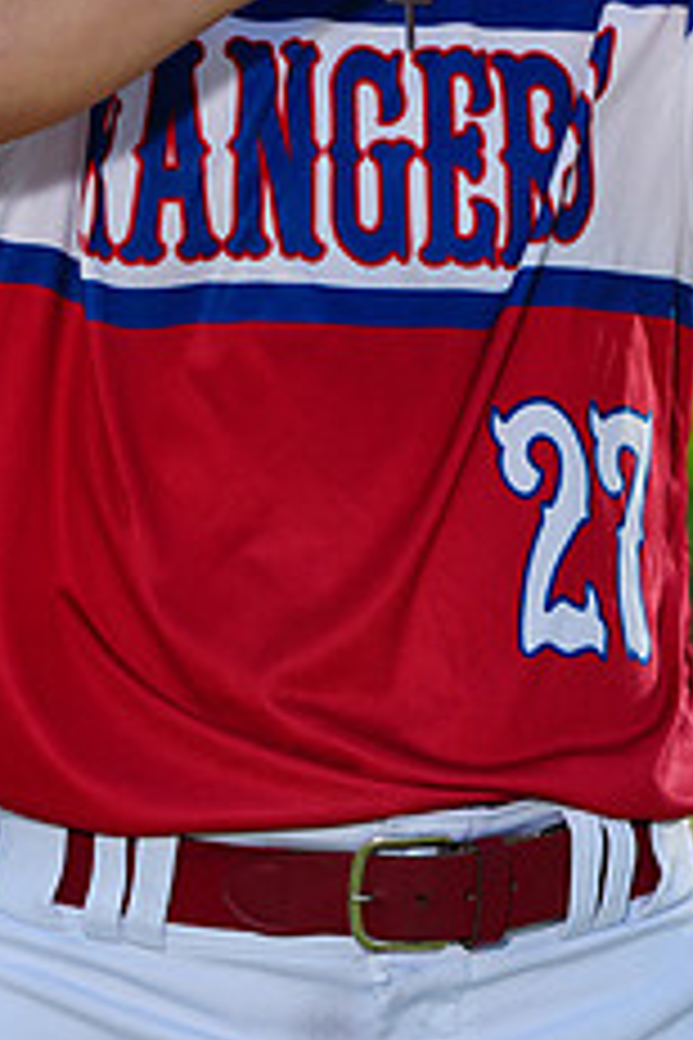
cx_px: 380
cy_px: -207
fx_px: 13946
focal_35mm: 483
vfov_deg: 4.3
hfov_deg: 2.8
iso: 50
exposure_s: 1/250
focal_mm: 192
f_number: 5
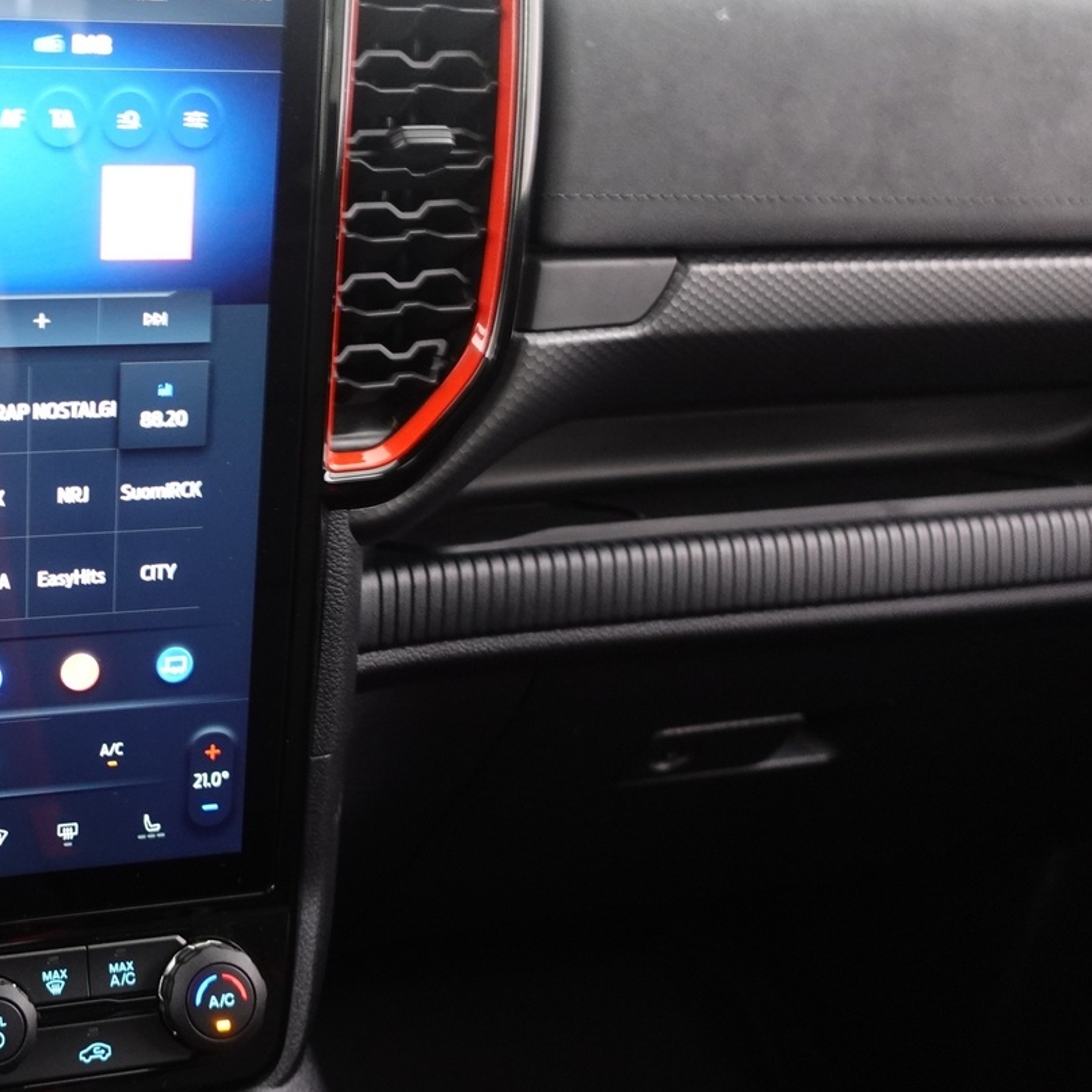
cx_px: 37
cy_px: 486
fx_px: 1463
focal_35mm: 41
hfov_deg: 37.2
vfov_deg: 40.9
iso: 800
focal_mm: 9.4
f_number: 1.8
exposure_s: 1/10
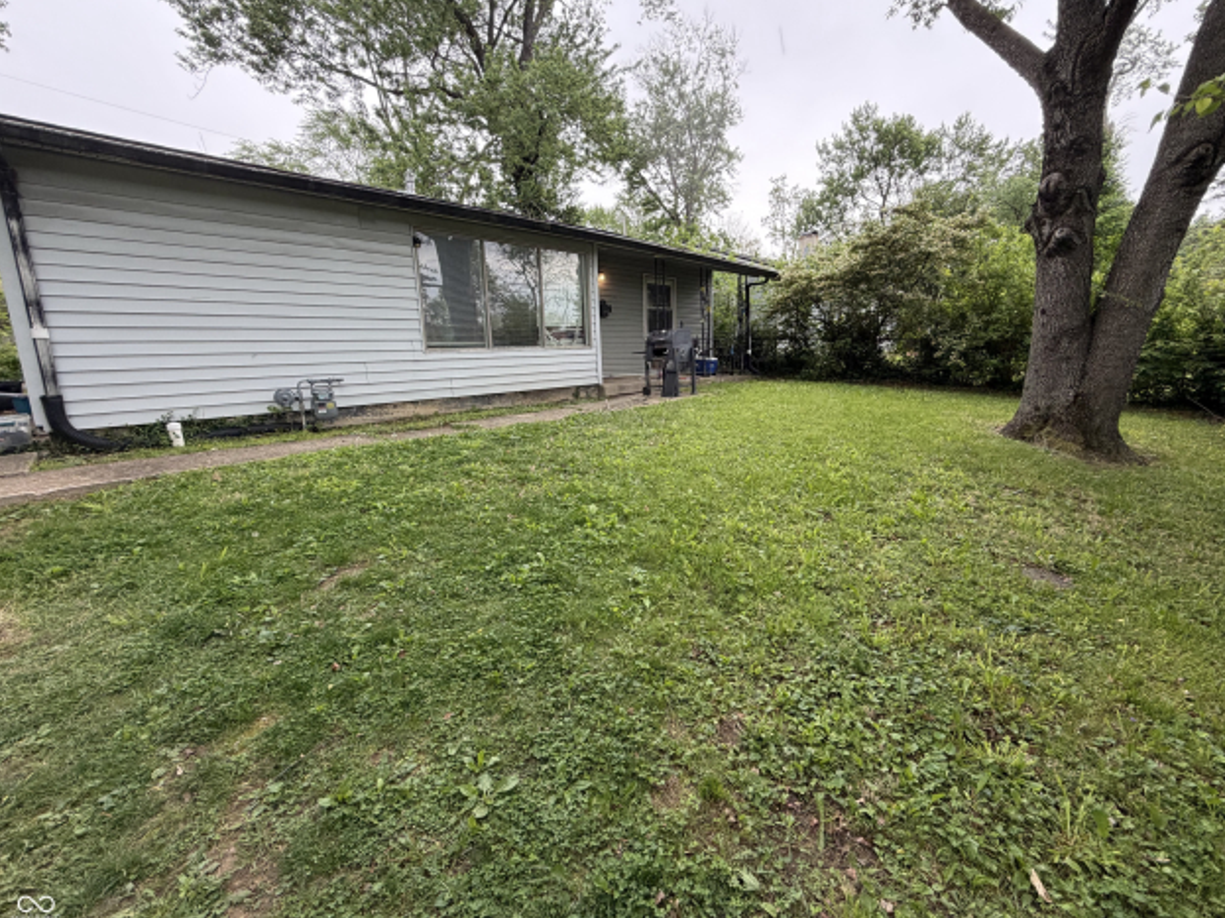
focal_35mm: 15
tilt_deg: -10.3
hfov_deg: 98.0
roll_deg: +1.0
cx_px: 654
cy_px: 442
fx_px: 531
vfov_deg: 81.7
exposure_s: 1/121
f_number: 2.2
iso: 125
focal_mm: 2.22
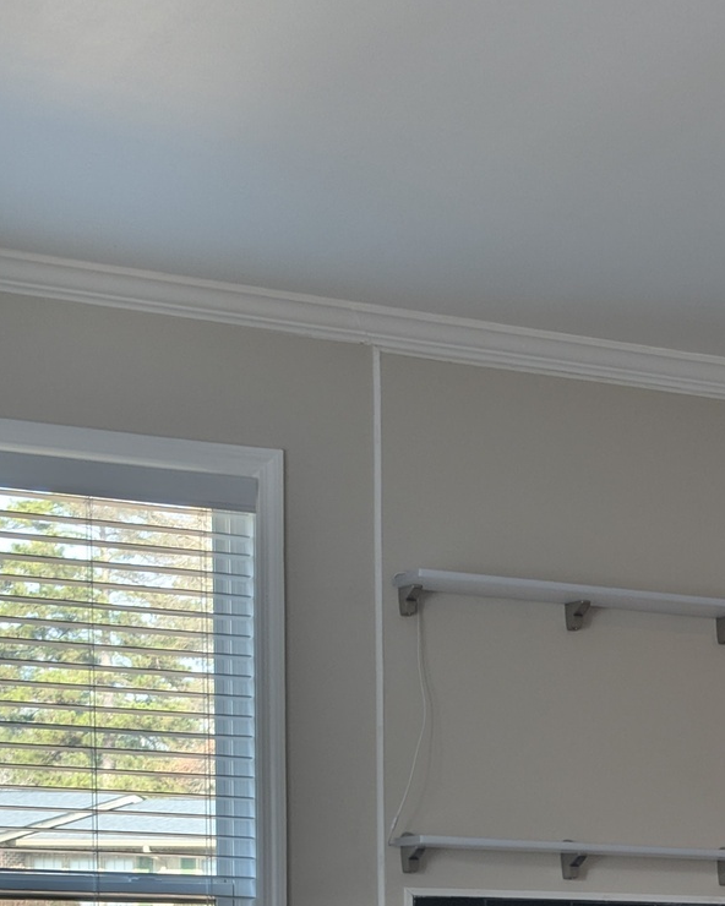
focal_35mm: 97
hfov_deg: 14.2
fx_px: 2602
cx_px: 1281
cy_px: 1150
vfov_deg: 18.5
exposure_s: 1/108
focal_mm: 6.9
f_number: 1.68
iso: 23
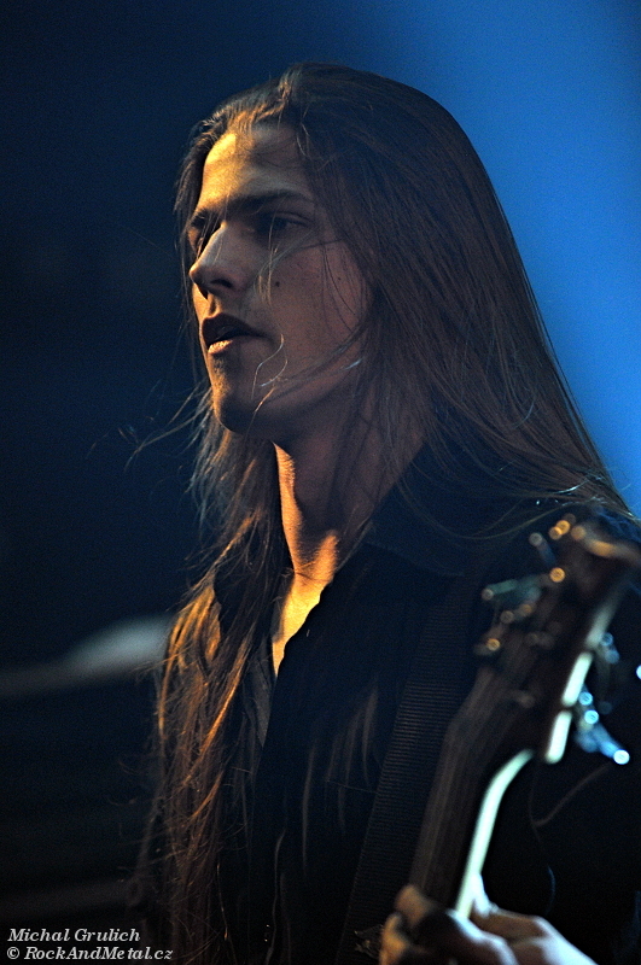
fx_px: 8036
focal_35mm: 300
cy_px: 482
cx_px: 320
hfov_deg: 4.6
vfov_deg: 6.9
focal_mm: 200
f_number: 2.8
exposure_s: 1/125
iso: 640
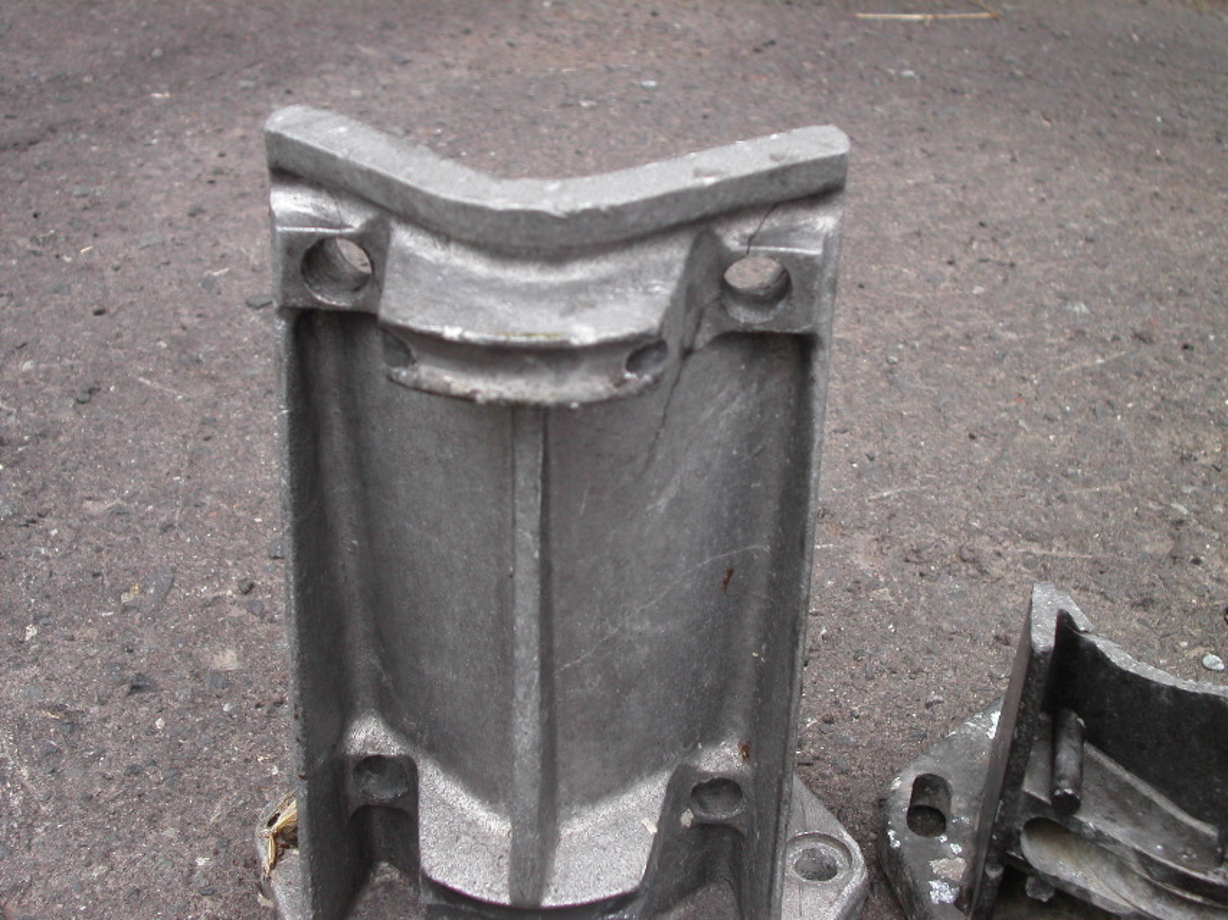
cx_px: 614
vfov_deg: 37.7
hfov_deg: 49.0
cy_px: 460
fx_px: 1347
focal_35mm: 38
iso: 100
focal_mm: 7.8
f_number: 4
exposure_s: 1/90
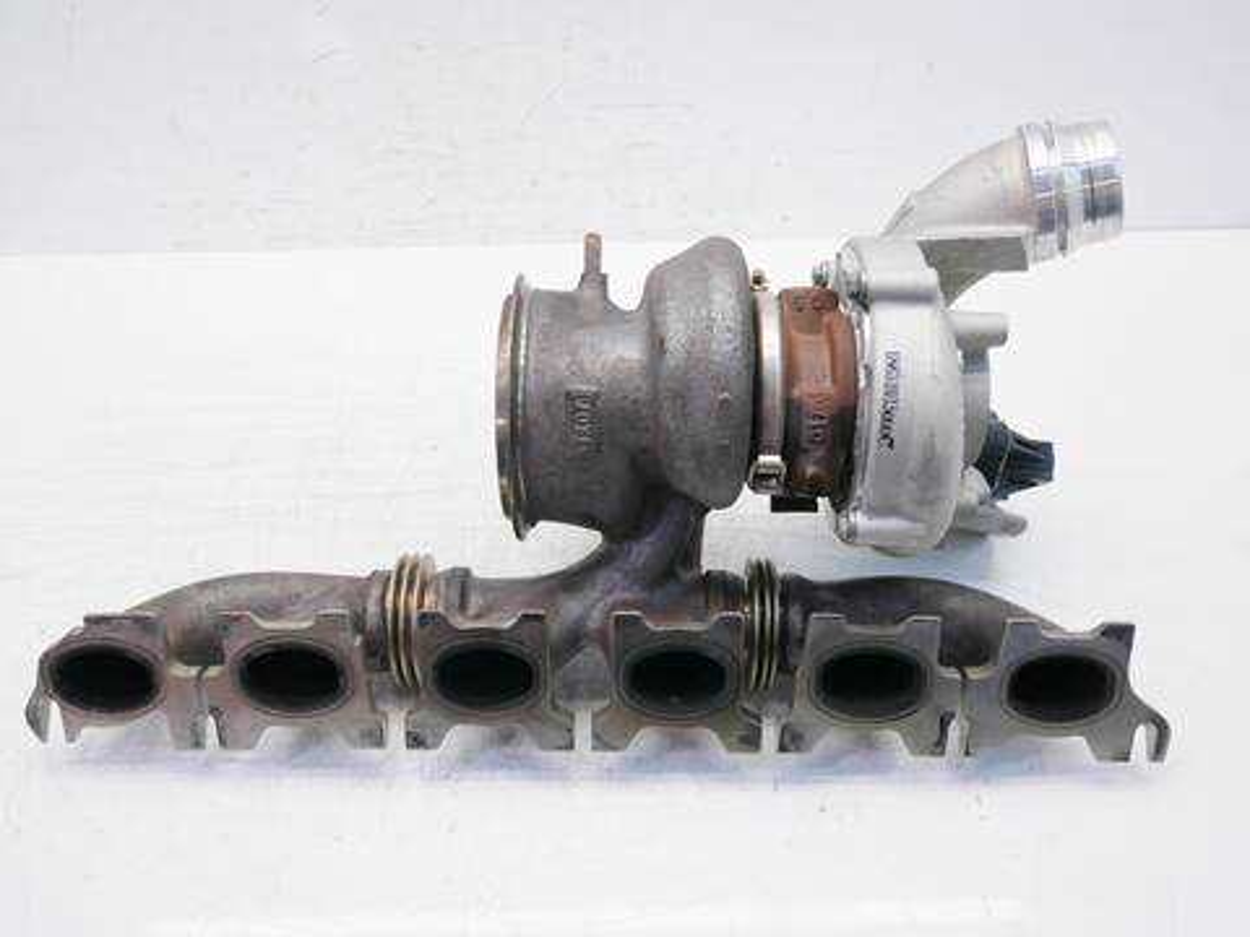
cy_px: 468
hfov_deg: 56.8
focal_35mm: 32
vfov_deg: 44.2
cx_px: 625
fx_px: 1156
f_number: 3.9
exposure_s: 1/80
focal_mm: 16
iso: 200
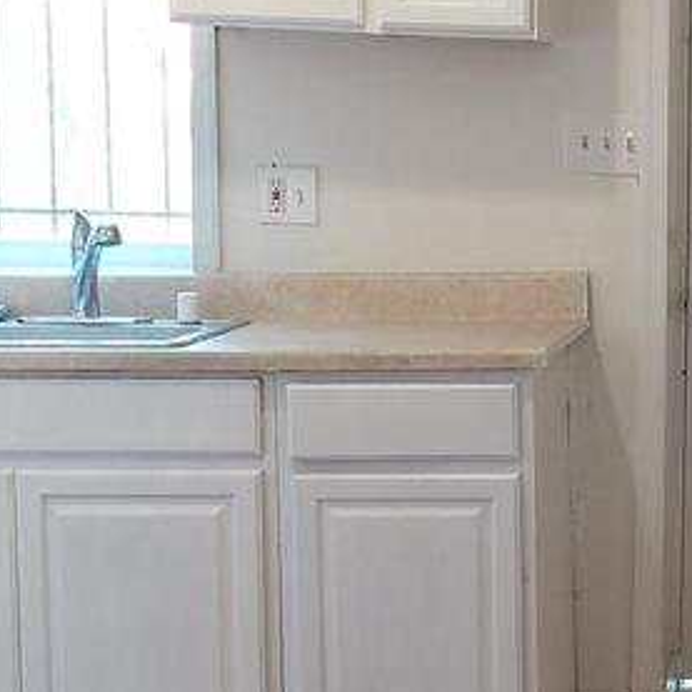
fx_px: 2601
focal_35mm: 115
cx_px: 829
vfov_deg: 15.2
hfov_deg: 14.7
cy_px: 377
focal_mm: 4.69
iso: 250
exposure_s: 1/120
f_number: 1.8
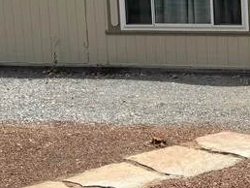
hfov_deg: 17.3
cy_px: 84
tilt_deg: -7.7
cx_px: 368
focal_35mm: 103
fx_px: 745
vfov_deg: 14.4
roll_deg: +0.7
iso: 50
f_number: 1.6
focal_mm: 5.96
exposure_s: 1/5076
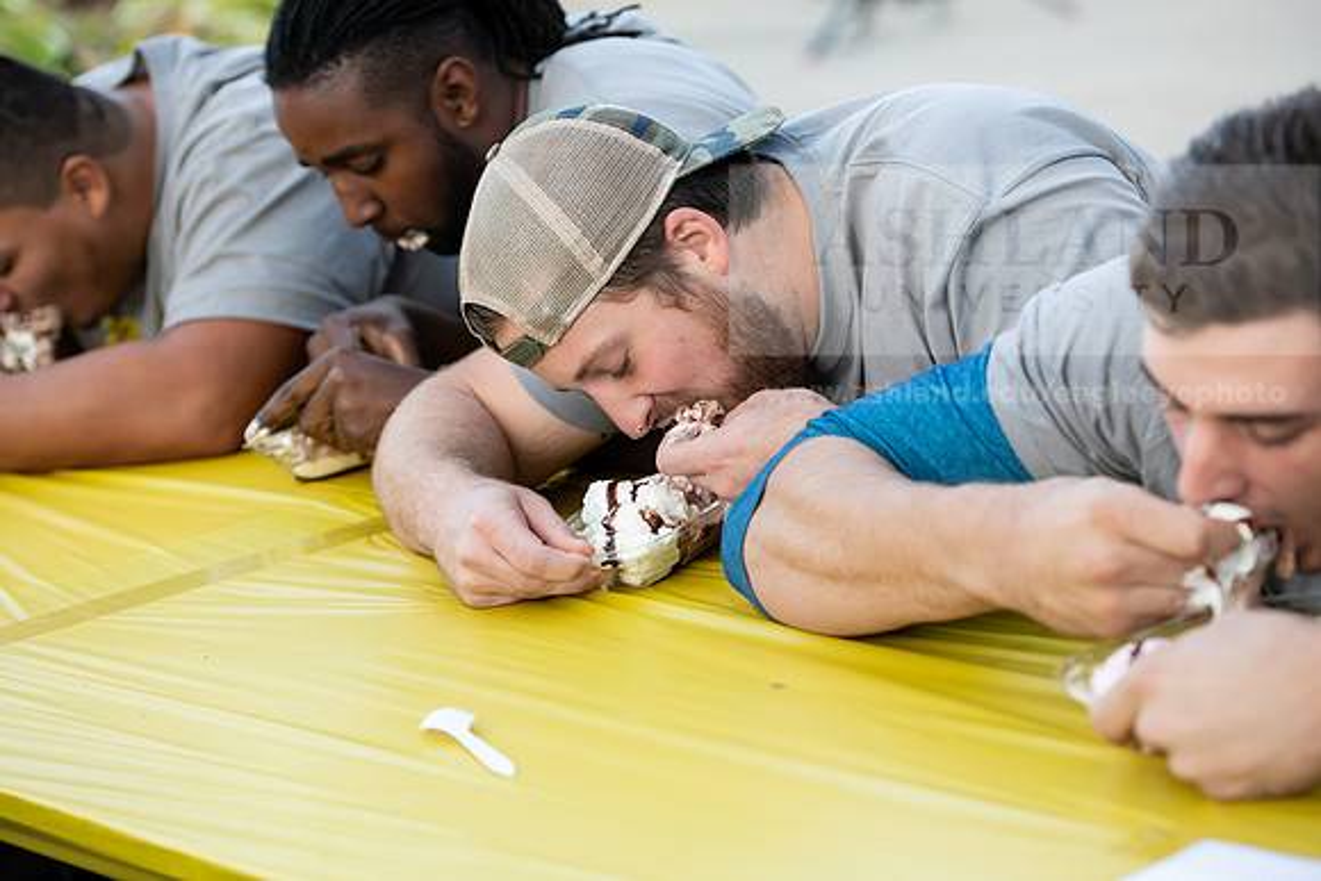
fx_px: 3377
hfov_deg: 22.1
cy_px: 440
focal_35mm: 92
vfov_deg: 14.9
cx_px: 660
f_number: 4
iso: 800
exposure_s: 1/320
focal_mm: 92
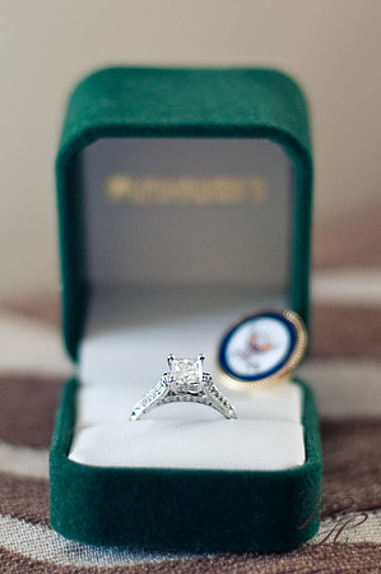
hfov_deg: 26.9
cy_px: 287
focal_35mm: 50
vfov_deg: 39.6
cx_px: 190
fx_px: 796
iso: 320
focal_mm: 50
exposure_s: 1/100
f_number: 1.8
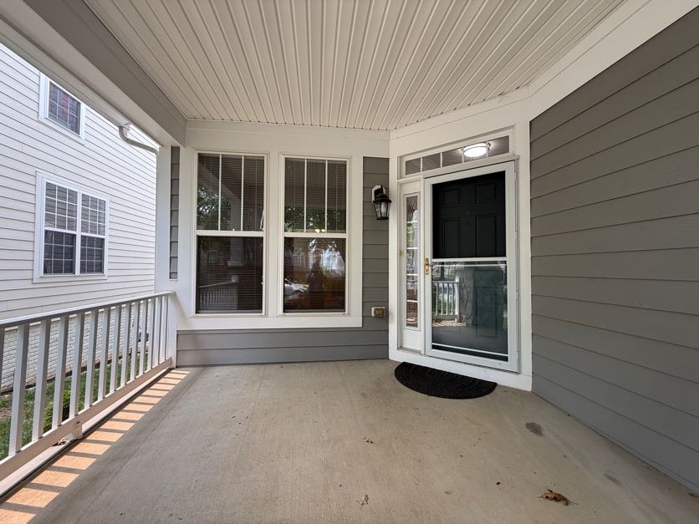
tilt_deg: +1.0
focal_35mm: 14
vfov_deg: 85.7
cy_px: 262
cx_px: 350
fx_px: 283
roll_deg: -0.1
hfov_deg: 102.1
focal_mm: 2.22
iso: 64
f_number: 2.2
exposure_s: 1/99
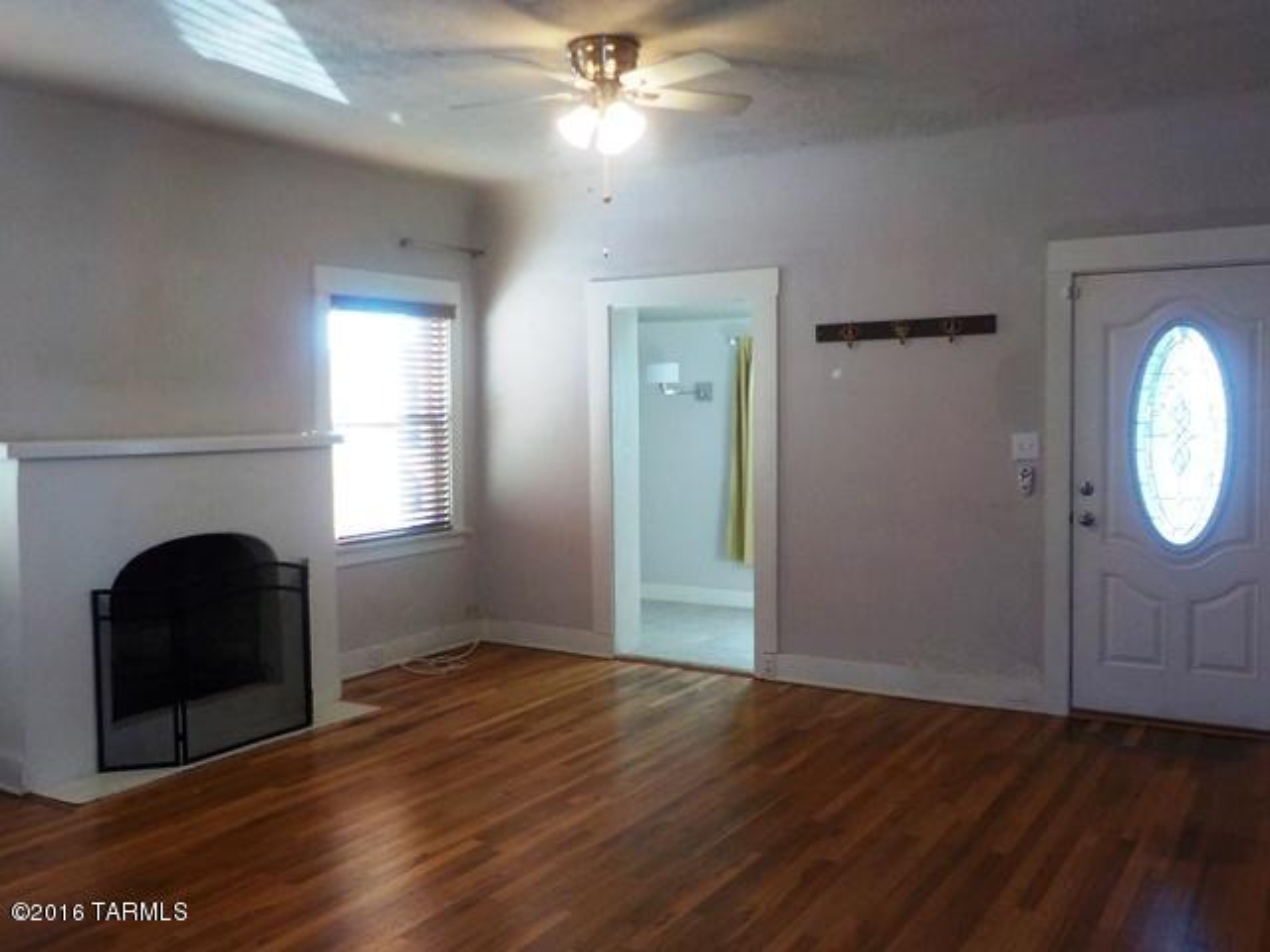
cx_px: 635
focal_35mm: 30
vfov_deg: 46.8
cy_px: 476
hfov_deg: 60.0
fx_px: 1101
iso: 180
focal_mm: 4.1
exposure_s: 1/30
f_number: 3.3
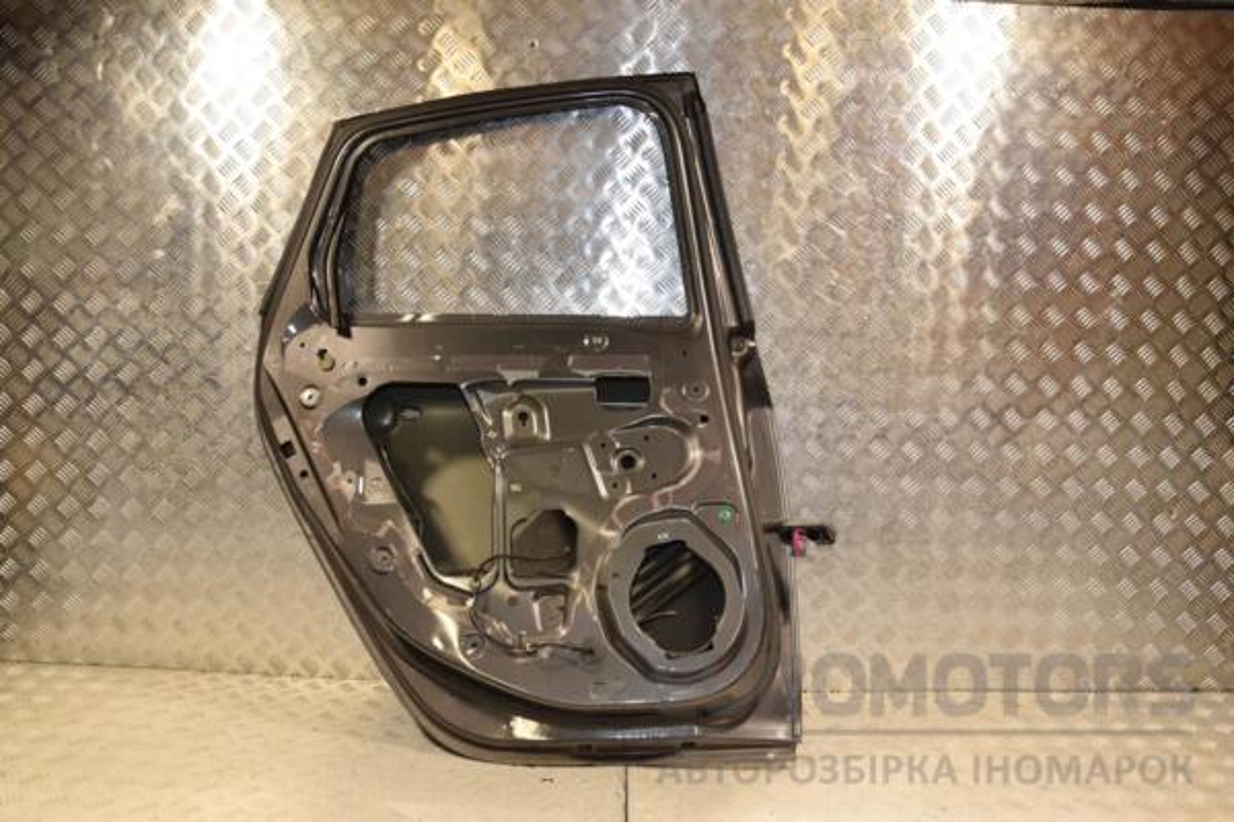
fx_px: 925
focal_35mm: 27
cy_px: 411
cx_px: 617
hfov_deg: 67.4
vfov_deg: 47.9
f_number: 5.6
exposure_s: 1/200
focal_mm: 18
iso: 800
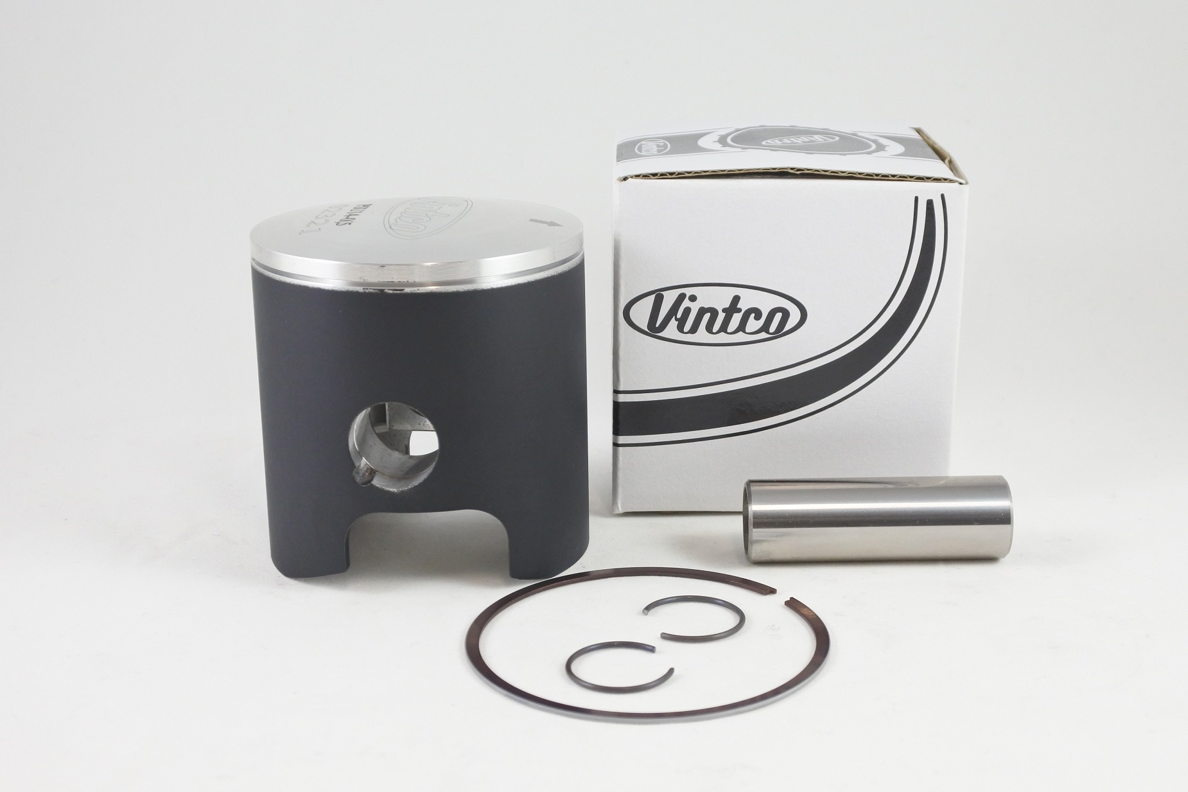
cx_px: 594
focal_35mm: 41
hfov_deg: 47.4
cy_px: 396
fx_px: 1353
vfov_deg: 32.6
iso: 560
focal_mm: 15.3
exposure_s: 1/125
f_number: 4.2
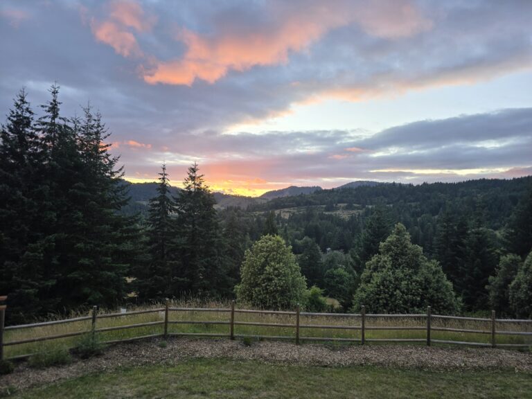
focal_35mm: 23
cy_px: 200
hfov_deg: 73.9
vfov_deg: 58.9
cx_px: 266
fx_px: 353
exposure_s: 1/120
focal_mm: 6.3
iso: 50
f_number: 1.7
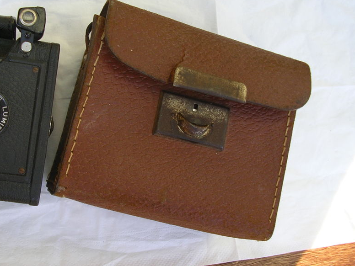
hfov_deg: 38.6
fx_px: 503
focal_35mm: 49
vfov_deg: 29.7
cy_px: 139
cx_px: 128
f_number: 2.9
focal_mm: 5.8
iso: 50
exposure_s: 1/60
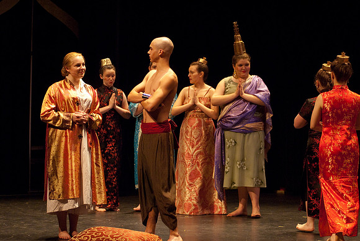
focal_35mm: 120
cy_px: 120
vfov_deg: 11.4
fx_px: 1201
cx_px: 180
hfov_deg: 17.0
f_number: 2.8
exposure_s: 1/160
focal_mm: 80
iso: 1000
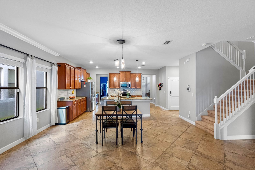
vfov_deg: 73.7
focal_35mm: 16
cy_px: 85
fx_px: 113
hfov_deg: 96.7
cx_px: 128
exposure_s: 1/80
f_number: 11
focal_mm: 16
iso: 1600
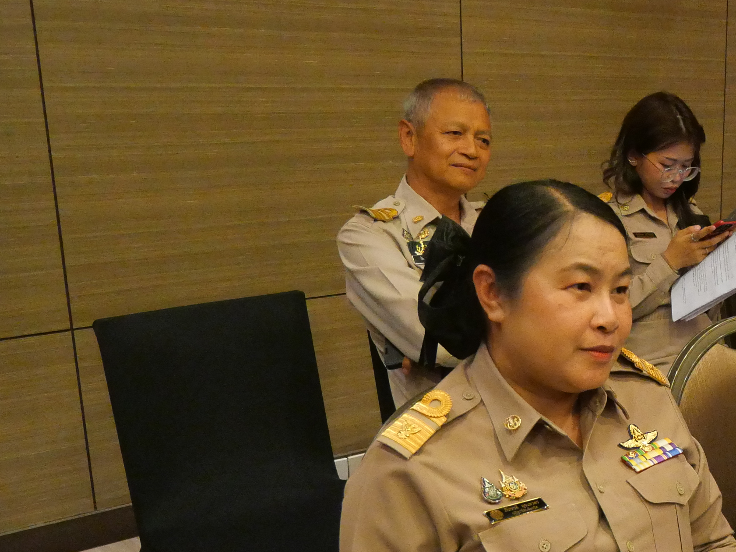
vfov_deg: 28.1
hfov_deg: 33.1
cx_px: 795
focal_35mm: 51
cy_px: 413
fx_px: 1084
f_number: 3.5
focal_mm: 12
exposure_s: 1/100
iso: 3200
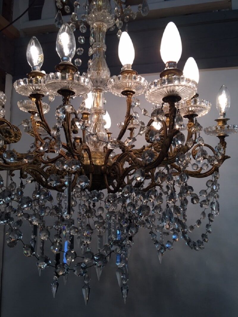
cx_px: 119
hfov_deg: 48.2
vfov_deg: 61.6
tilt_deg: +6.4
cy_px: 158
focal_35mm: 29
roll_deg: -1.4
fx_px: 266
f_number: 2.2
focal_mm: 4.15
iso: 25
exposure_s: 1/125
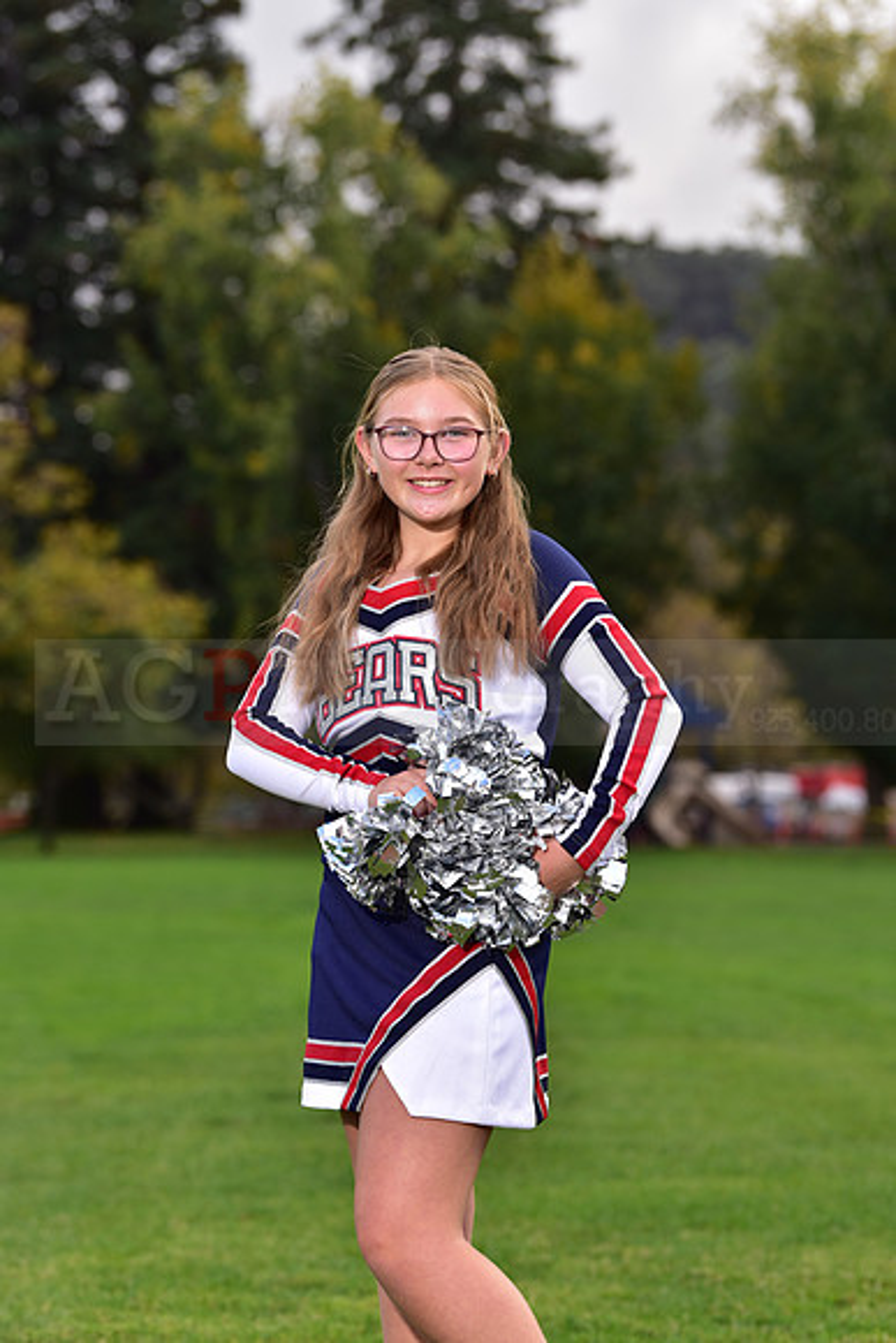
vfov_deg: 18.3
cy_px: 672
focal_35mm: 112
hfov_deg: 12.2
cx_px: 448
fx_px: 4179
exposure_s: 1/250
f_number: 4.5
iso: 160
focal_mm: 112
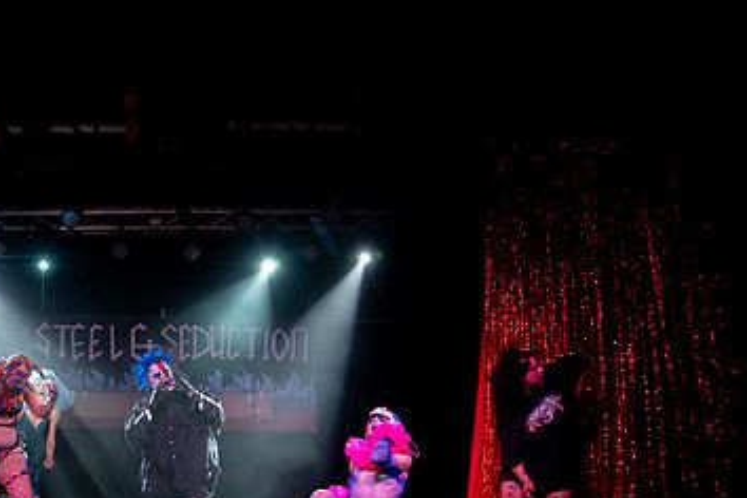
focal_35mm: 41
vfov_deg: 32.2
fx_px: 851
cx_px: 131
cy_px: 358
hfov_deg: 44.7
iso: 6400
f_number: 4
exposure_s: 1/160
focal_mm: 24
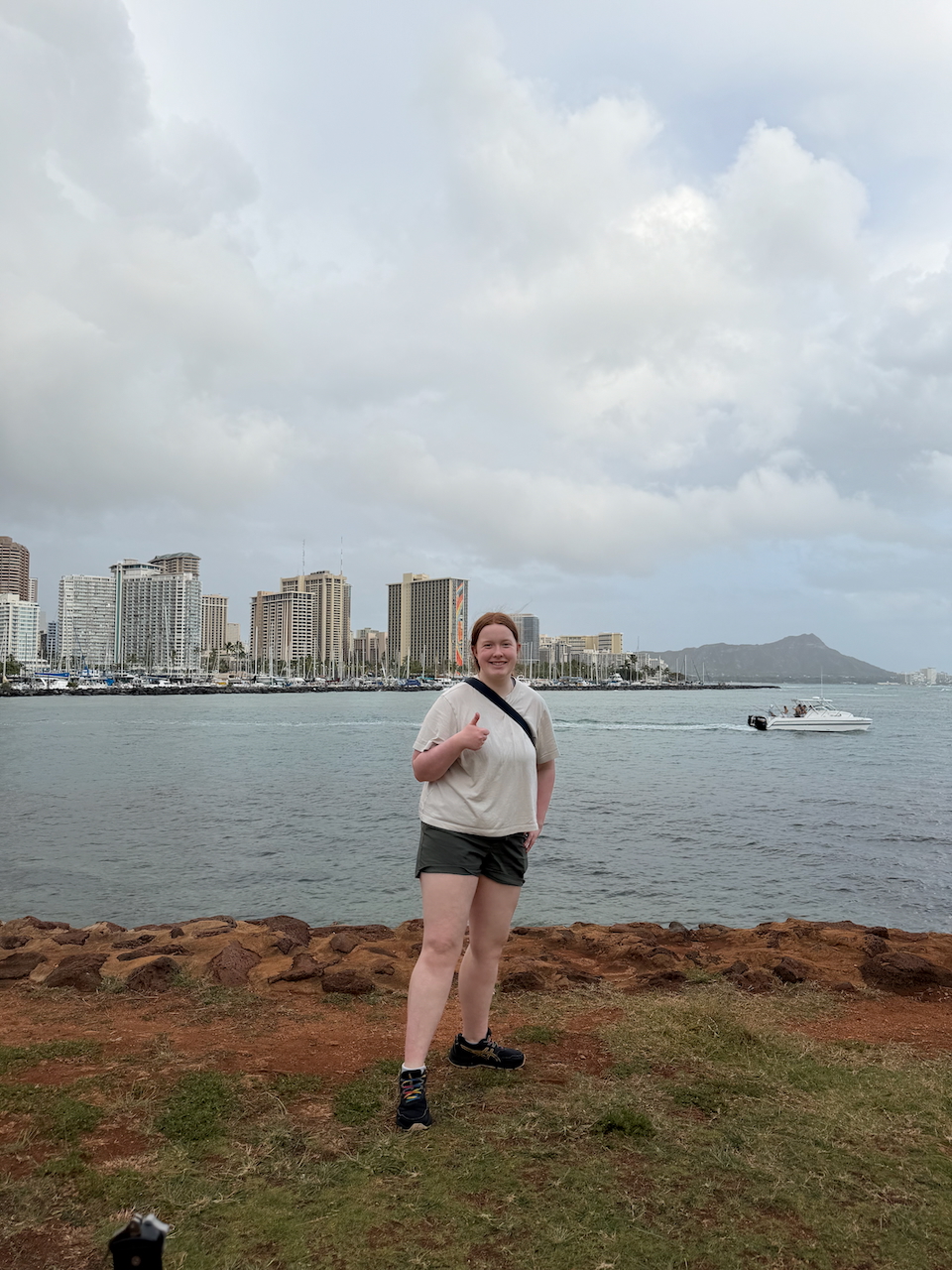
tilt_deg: +3.7
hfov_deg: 56.8
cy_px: 635
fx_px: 880
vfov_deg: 71.6
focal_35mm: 24
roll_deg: -0.8
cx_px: 476
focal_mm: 6.76
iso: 80
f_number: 1.78
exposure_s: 1/2801
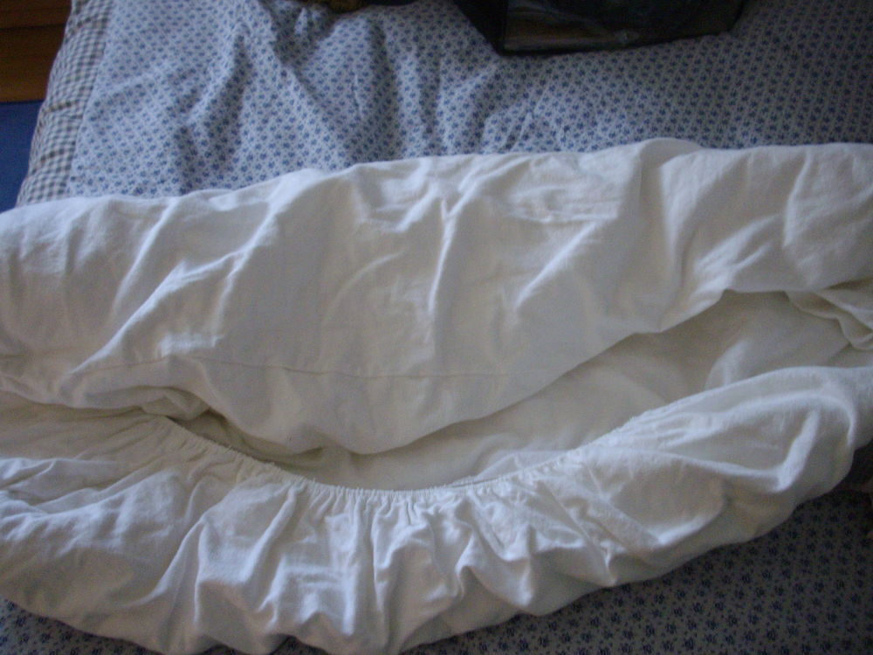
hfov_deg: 50.1
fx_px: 933
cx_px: 436
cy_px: 328
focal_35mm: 37
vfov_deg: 38.7
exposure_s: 1/50
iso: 296
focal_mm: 6.2
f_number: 2.8
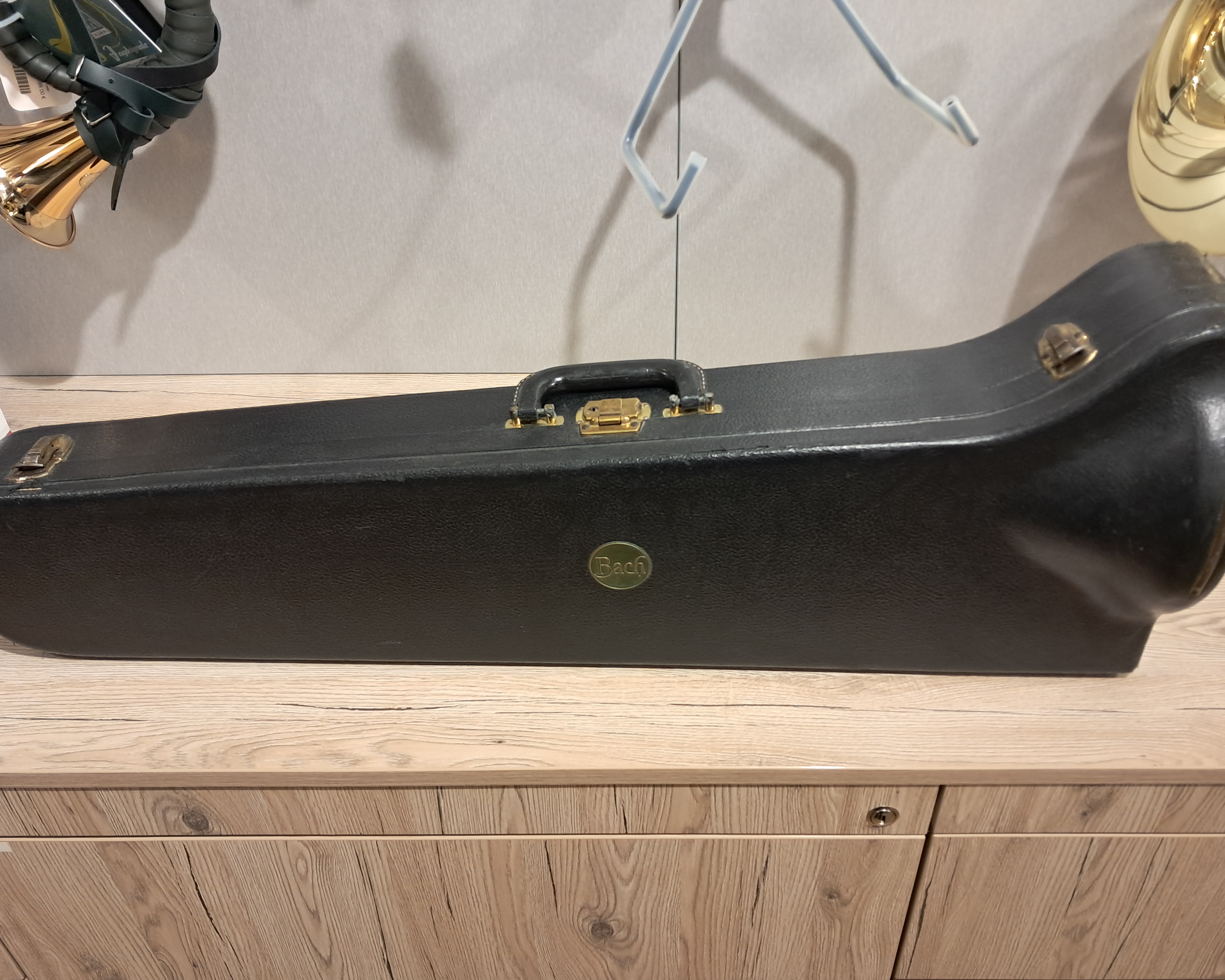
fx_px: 1051
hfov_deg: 60.4
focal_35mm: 29
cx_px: 619
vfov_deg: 50.0
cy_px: 501
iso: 320
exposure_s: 1/50
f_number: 1.8
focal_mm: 4
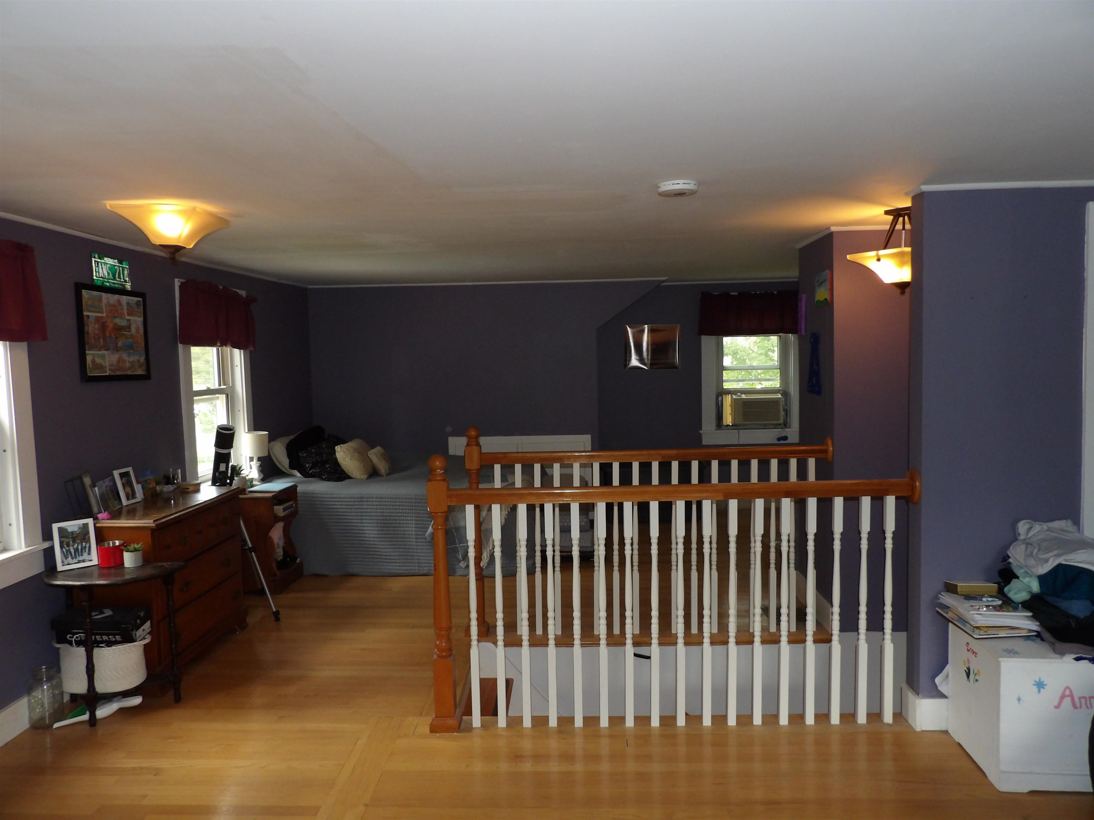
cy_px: 410
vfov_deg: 56.8
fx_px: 758
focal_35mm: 24
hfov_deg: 71.6
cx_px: 547
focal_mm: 4.3
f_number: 3.2
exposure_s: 1/33
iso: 200
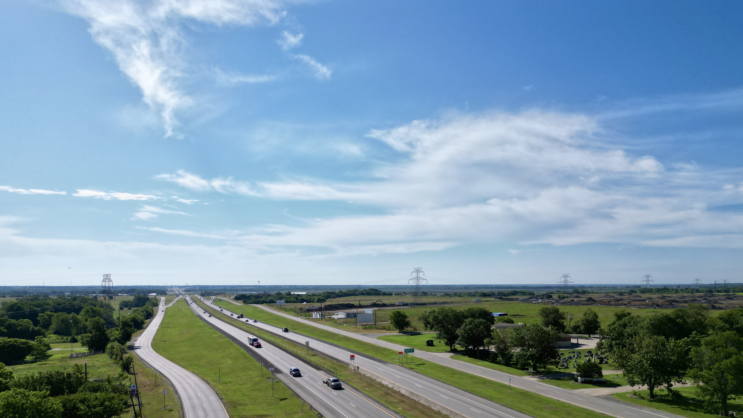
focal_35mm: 27
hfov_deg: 69.9
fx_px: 532
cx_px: 371
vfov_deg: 42.2
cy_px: 286
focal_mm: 6.72
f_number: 1.7
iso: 120
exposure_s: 1/5000
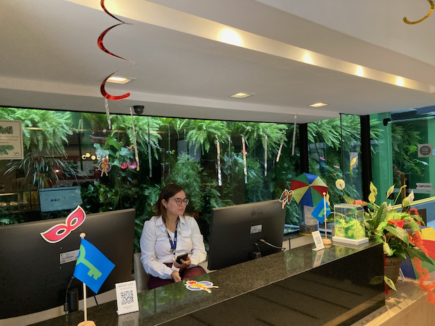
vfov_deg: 49.7
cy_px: 163
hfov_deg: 63.4
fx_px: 352
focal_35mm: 28
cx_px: 218
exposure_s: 1/40
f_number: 1.8
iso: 320
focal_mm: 3.99
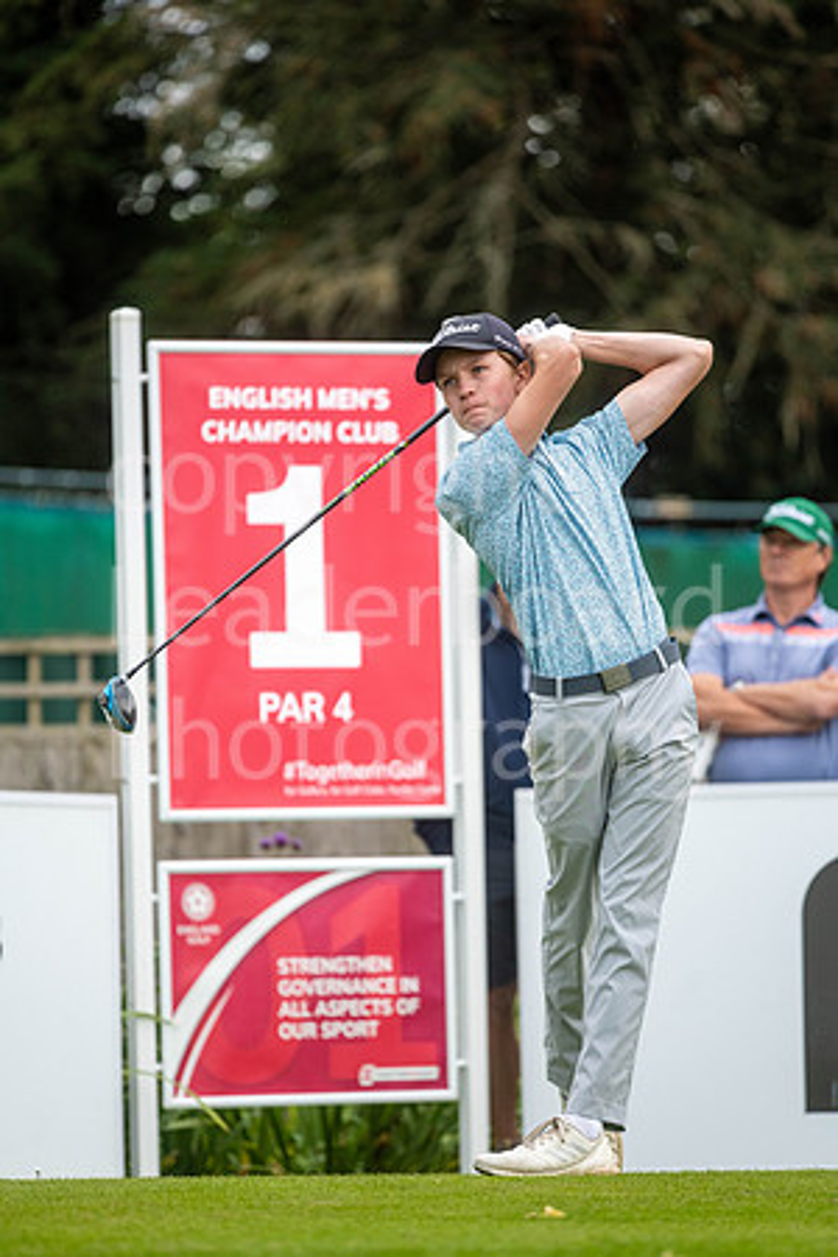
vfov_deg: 6.9
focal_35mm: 300
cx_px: 419
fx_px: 10474
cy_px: 628
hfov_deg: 4.6
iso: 640
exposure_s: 1/1600
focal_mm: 300
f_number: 4
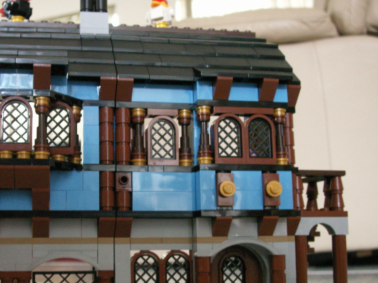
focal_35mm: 49
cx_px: 129
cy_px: 173
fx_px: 535
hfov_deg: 38.5
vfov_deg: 29.6
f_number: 3.5
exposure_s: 1
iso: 160
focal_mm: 7.7
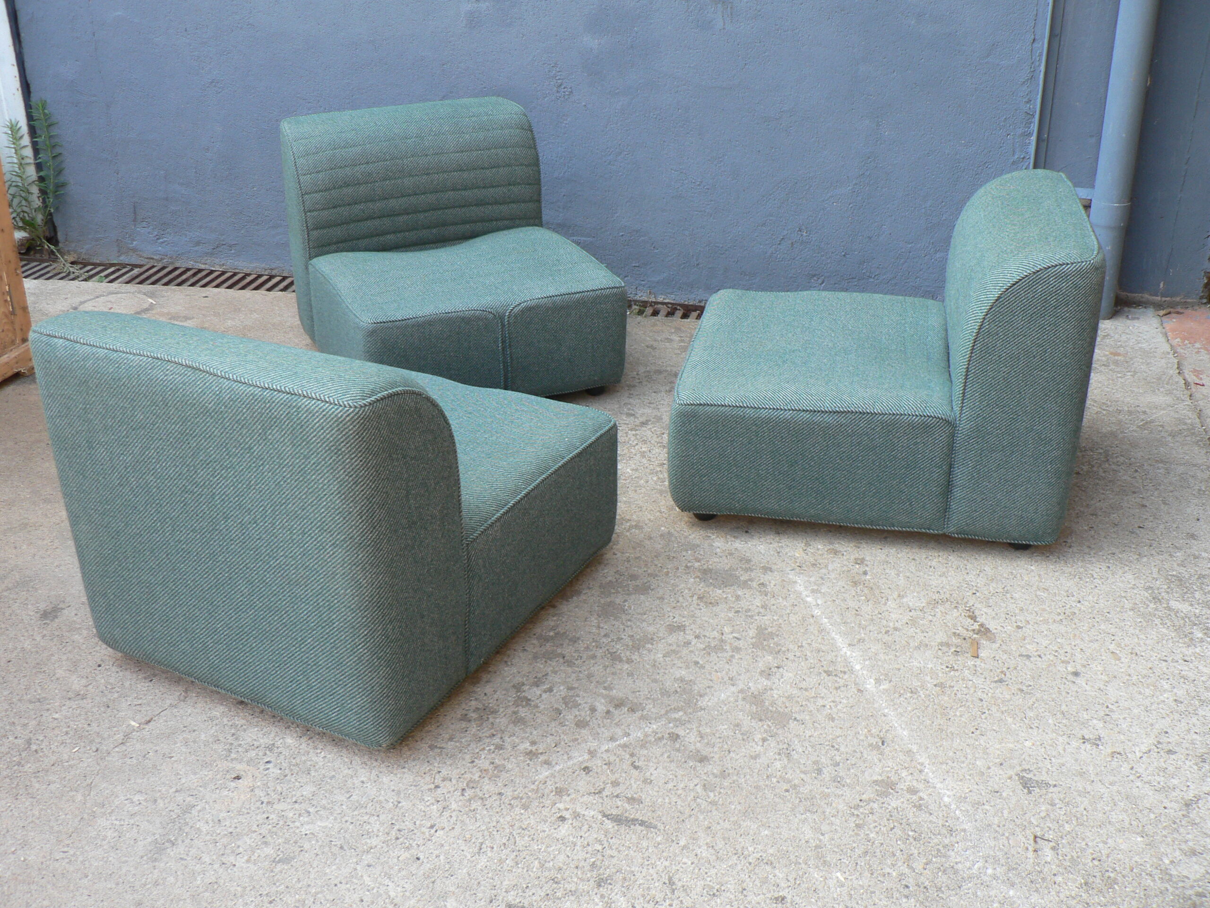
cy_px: 454
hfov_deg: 51.4
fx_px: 1258
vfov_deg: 39.7
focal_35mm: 36
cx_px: 605
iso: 80
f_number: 2.8
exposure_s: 1/80
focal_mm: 6
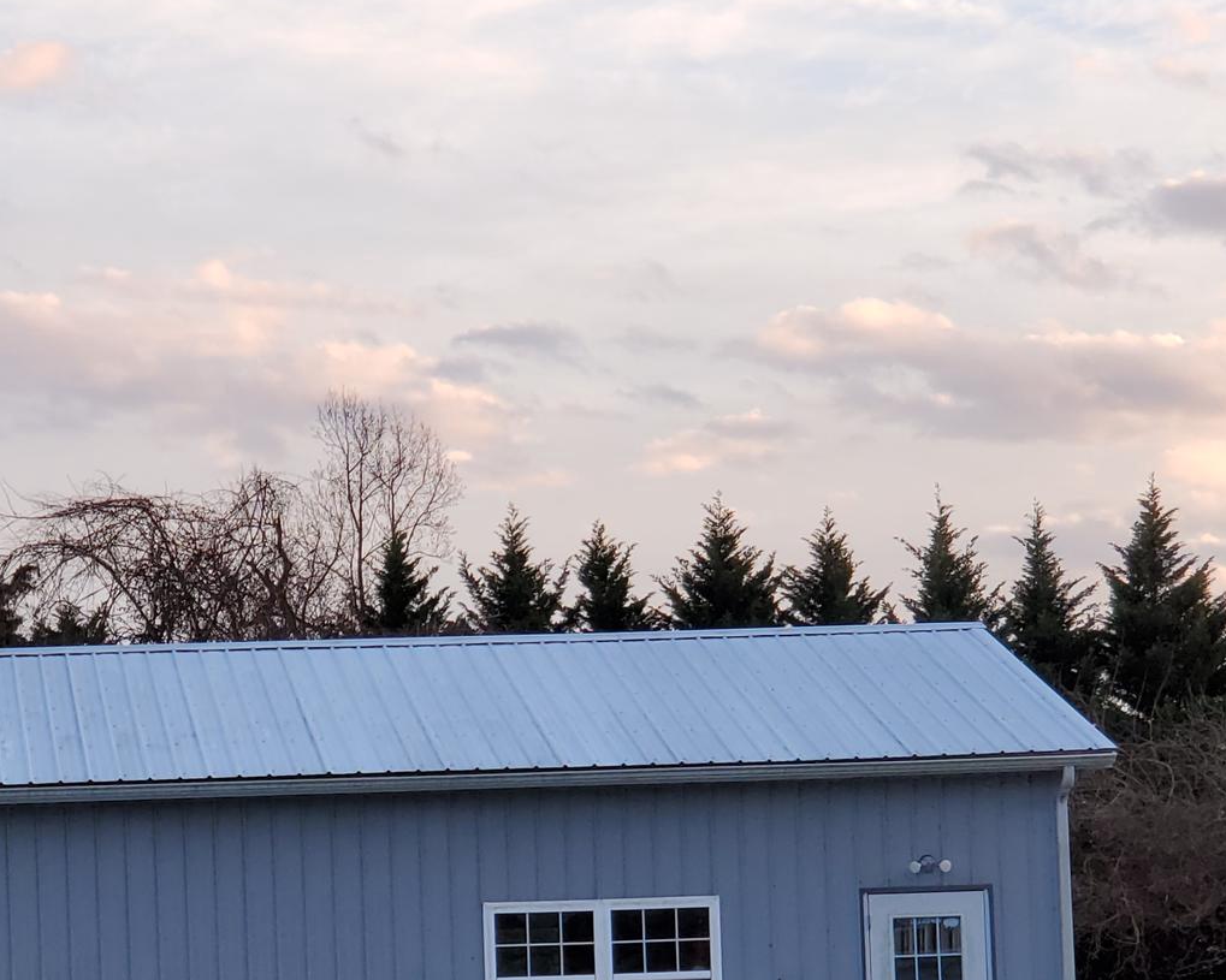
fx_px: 3701
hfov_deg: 18.7
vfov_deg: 14.9
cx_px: 383
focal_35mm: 102
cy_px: 875
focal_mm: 6
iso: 50
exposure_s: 1/100
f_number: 2.4
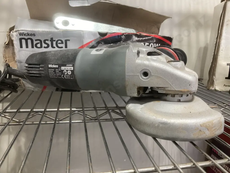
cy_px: 86
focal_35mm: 28
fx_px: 186
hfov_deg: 63.4
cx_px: 115
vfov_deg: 49.7
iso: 100
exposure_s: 1/50
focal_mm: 3.99
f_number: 1.8
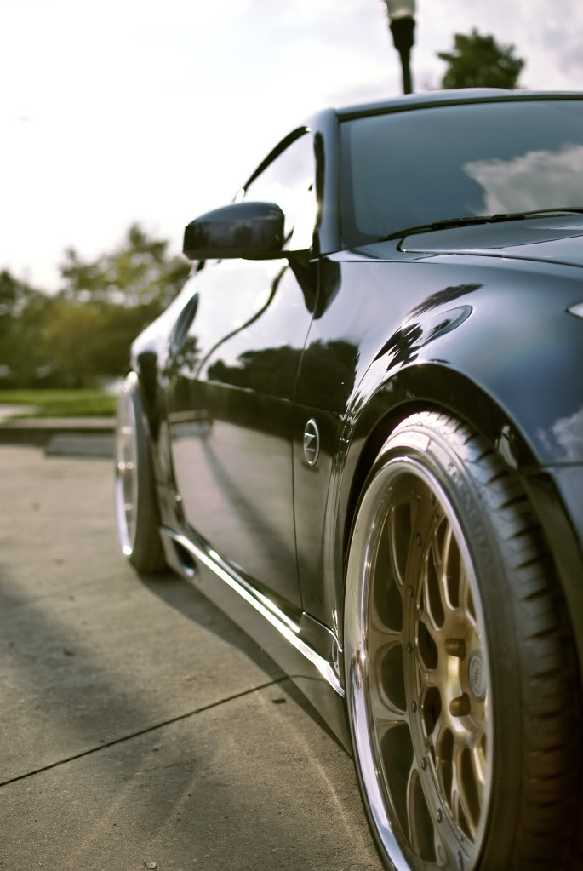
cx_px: 292
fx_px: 1271
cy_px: 436
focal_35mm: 52
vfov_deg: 37.8
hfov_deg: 25.8
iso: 100
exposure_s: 1/4000
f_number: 2
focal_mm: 35
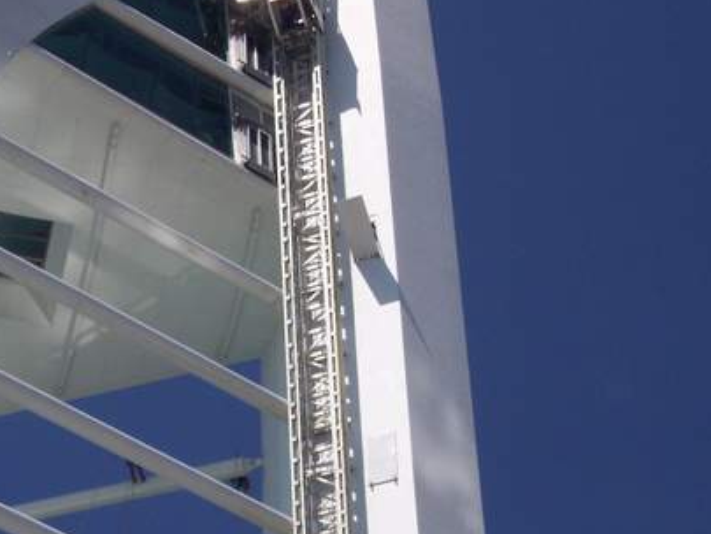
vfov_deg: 8.2
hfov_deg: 11.0
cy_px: 371
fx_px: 3698
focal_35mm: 180
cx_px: 188
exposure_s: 1/700
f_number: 8
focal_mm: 24
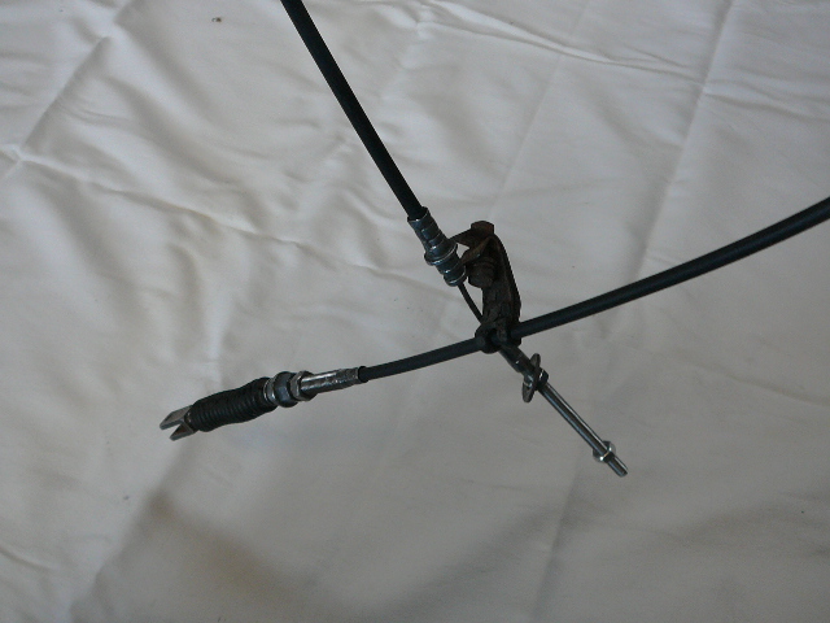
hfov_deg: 45.8
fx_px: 983
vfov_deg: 35.1
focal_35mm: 41
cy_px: 312
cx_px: 415
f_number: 2.8
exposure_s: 1/60
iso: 100
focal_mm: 5.2
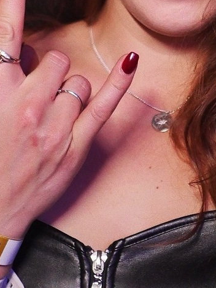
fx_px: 1464
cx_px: 164
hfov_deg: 8.4
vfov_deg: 11.2
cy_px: 53
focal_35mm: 176
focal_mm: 25
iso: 2000
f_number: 2
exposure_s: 1/200
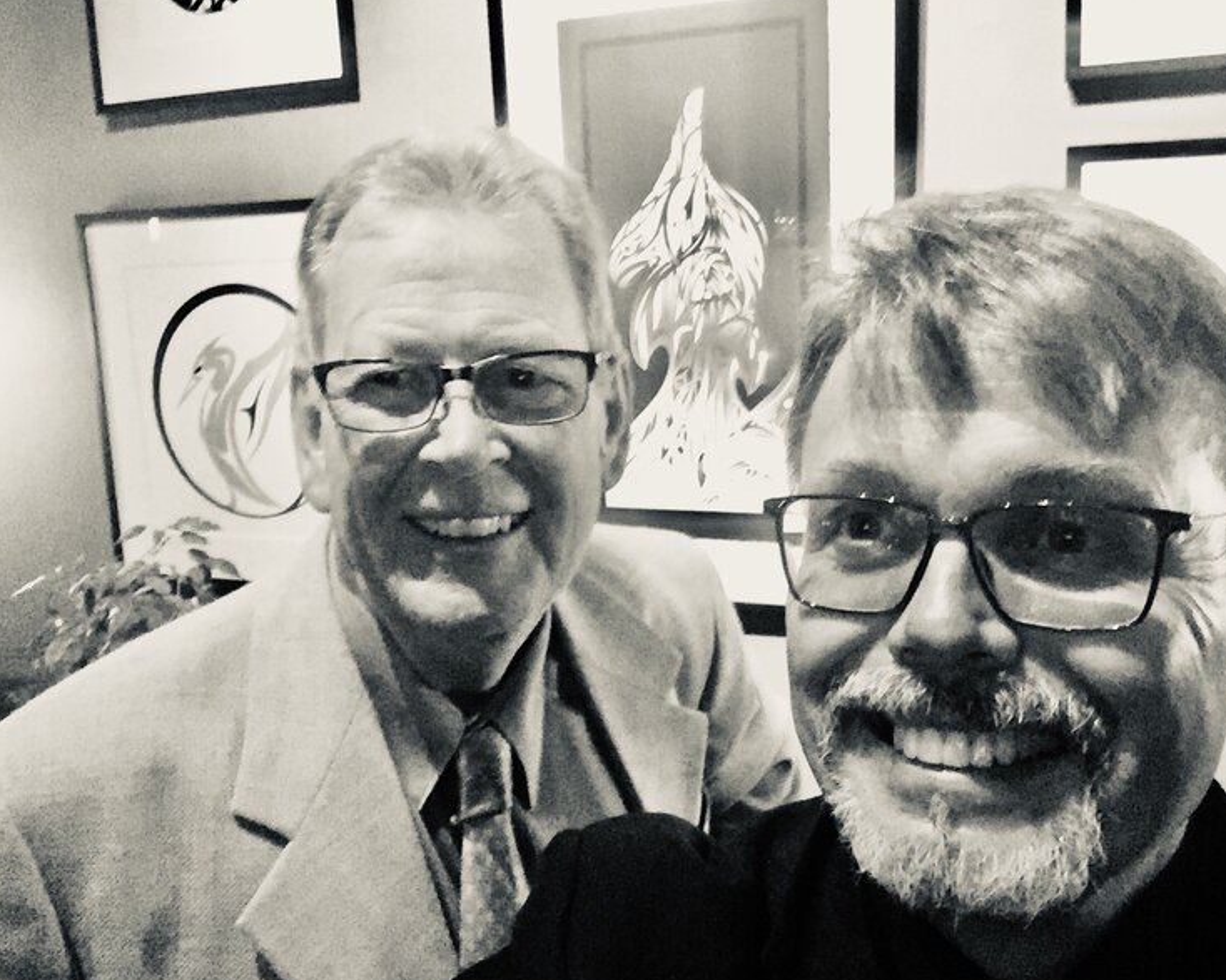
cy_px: 491
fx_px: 1197
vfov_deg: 44.5
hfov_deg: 54.2
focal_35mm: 33
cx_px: 663
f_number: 2.2
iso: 640
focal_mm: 2.65
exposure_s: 1/15
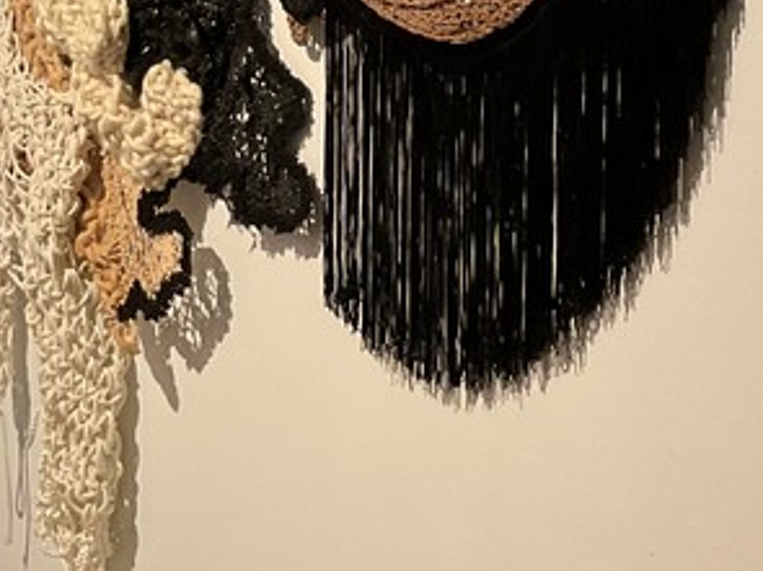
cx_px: 54
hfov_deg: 19.4
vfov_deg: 13.9
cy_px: -300
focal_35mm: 99
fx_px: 2181
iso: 100
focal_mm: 3
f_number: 1.8
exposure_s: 1/50
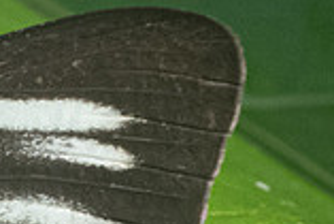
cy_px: 283
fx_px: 16019
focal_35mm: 1725
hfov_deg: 1.2
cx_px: -34
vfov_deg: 0.8
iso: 1000
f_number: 13
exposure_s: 1/320
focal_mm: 150
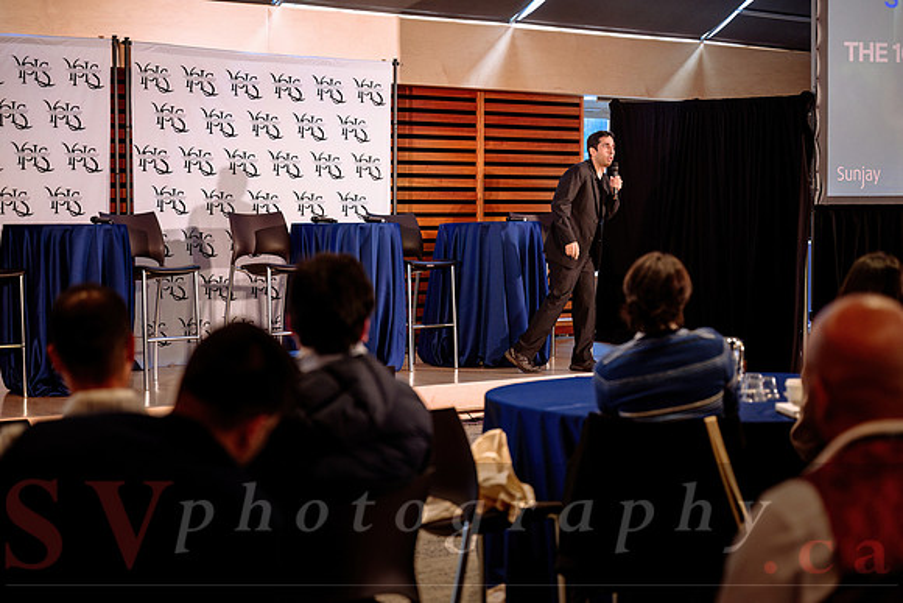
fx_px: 1880
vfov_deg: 18.2
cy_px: 316
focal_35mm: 75
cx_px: 479
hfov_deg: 27.0
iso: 800
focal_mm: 70
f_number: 2.8
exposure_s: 1/125
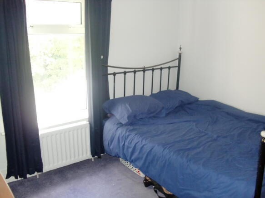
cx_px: 132
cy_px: 99
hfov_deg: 51.4
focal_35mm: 36
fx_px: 276
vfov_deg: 39.6
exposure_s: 1/60
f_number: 2.8
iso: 400
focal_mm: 6.3
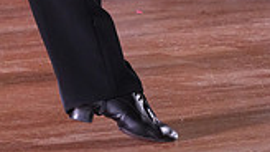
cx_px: -11
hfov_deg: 3.4
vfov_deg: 1.9
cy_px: -74
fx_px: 4572
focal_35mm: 639
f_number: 5
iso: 4000
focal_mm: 172
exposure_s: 1/200
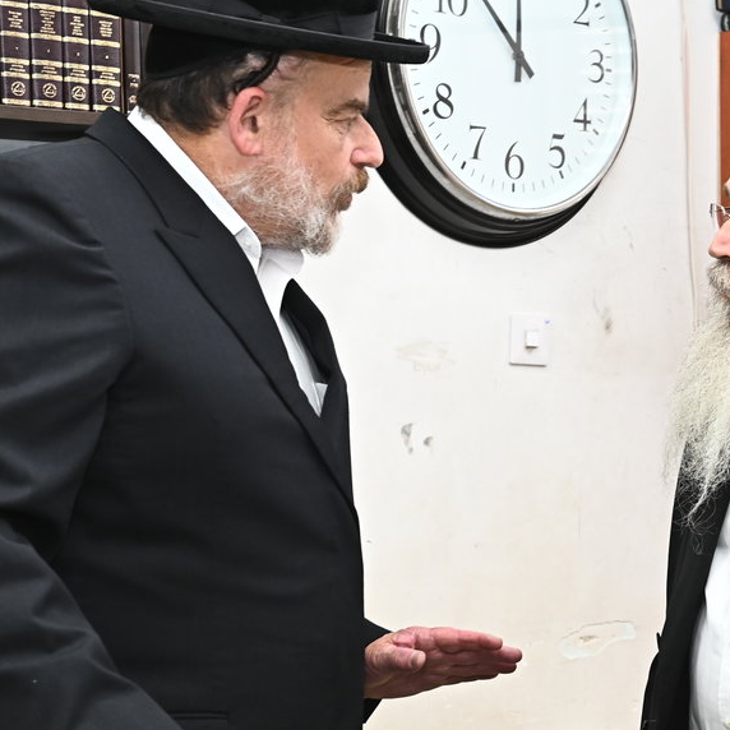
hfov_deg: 21.4
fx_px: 1885
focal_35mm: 79
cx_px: 661
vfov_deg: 21.9
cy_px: 415
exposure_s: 1/160
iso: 1000
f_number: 4.5
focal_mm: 38
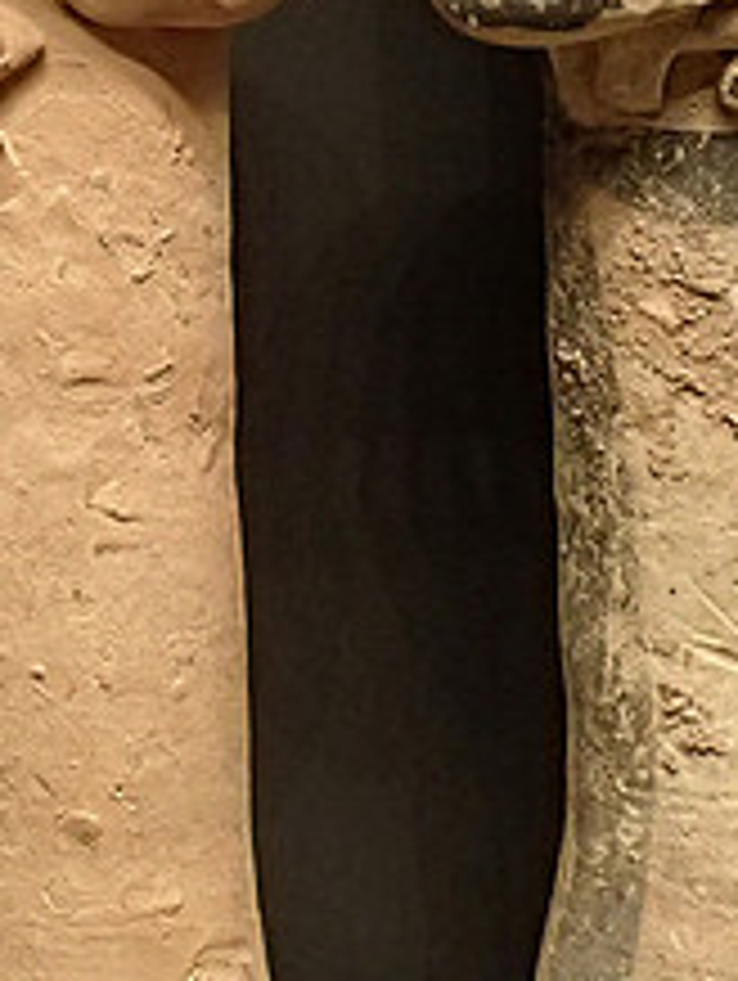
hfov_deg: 14.2
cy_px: 124
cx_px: -135
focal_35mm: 101
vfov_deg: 19.1
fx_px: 2865
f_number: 2.7
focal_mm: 6.86
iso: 800
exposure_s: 1/30
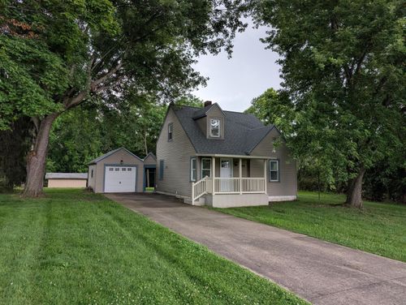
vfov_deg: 56.9
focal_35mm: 24
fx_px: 282
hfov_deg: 71.5
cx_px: 203
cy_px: 152
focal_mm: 6.9
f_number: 1.68
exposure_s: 1/270
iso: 71
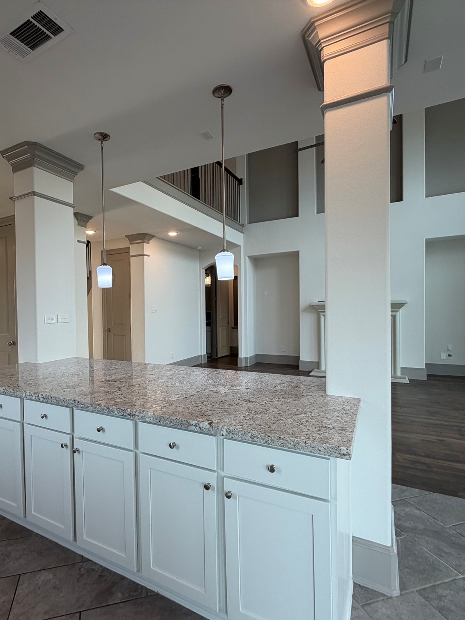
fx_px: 340
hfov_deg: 68.0
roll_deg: +1.2
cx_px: 184
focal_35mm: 19
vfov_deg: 84.7
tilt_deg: -1.5
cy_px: 314
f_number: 2.2
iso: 100
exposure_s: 1/120
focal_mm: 2.22
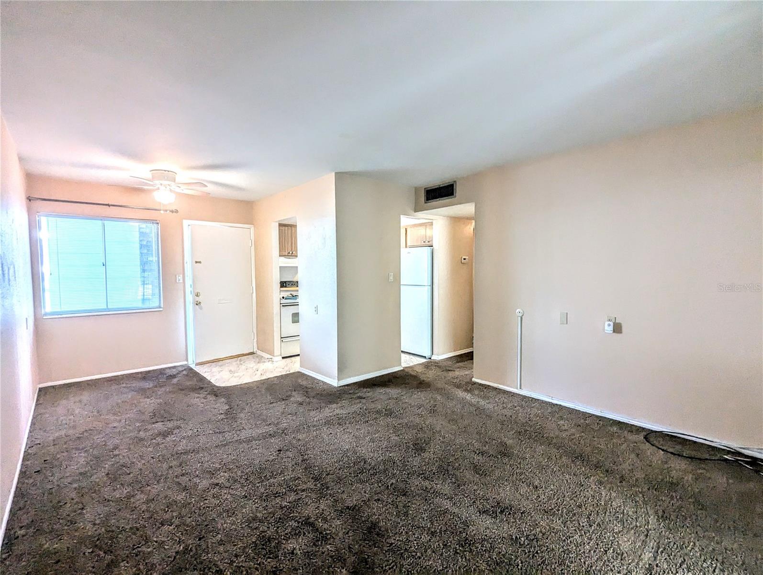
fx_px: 353
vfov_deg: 78.2
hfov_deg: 94.4
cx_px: 382
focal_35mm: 16
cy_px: 288
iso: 240
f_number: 2.2
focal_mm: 2.35
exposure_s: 1/94.1
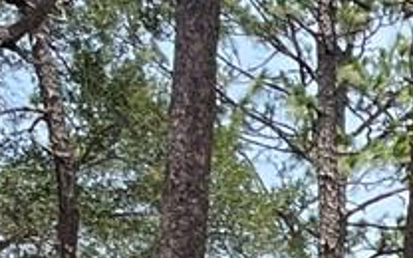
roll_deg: -1.5
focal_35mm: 212
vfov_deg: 5.8
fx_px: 2386
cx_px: 1432
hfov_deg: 7.8
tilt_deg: +4.6
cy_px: 744
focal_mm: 4.2
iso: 32
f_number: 1.6
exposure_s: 1/1247
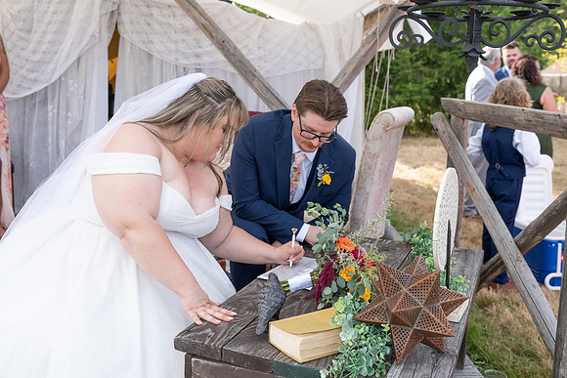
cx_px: 284
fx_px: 599
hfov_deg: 50.7
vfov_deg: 35.1
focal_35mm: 38
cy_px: 189
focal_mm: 38
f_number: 5
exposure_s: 1/500
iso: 400
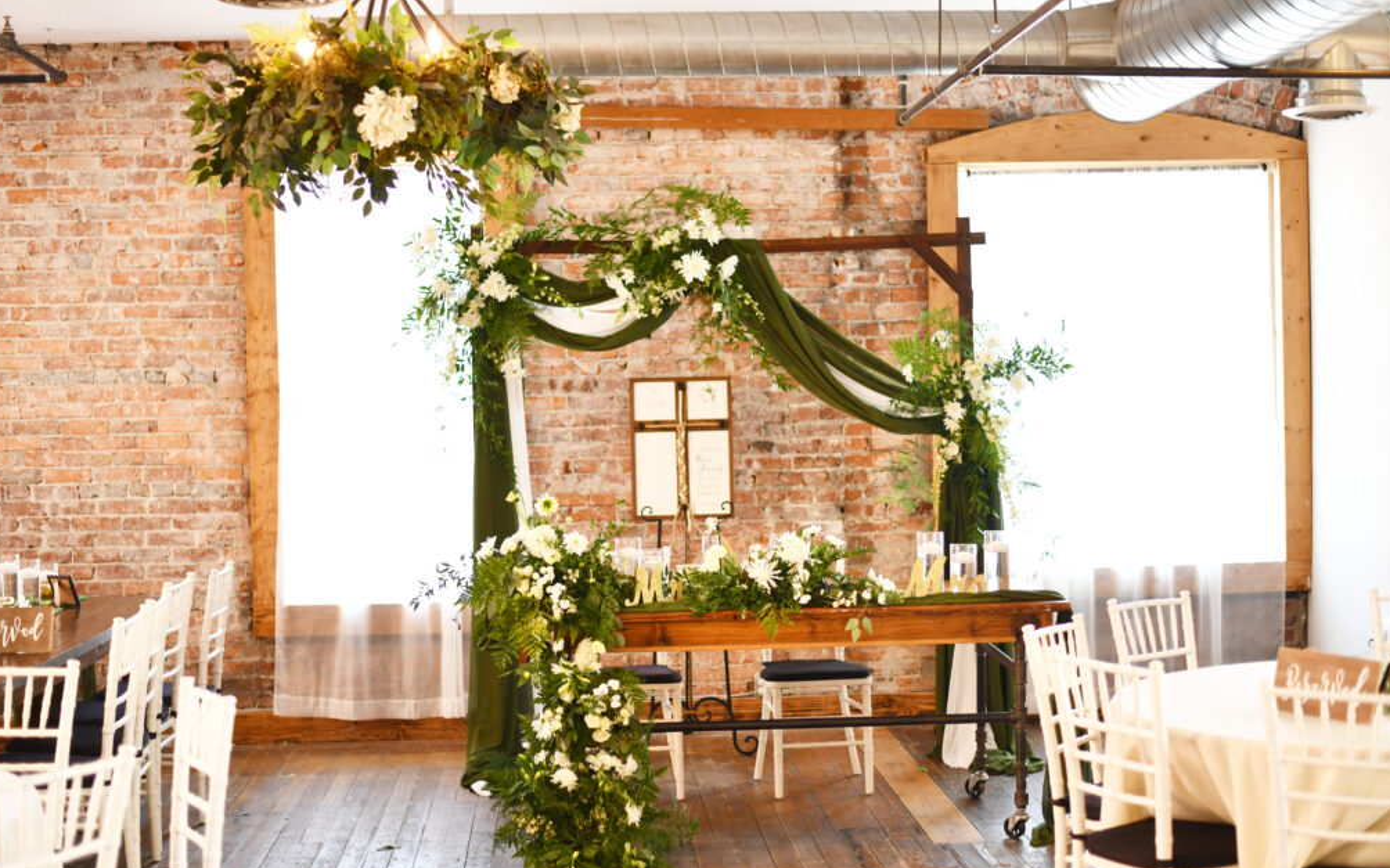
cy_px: 471
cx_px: 689
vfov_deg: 24.8
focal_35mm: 52
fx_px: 1969
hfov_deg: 38.9
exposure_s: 1/400
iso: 640
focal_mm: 50
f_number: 1.8
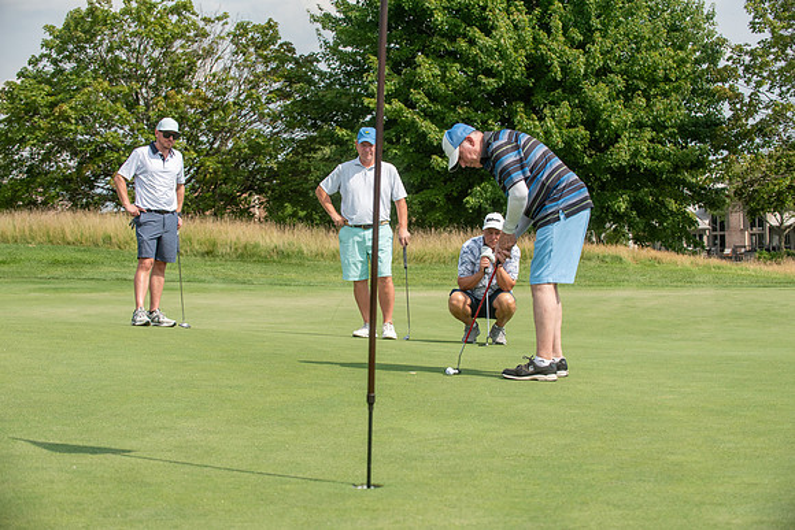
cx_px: 398
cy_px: 265
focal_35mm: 78
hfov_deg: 26.0
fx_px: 1723
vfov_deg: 17.5
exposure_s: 1/2500
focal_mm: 78
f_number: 5
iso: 250
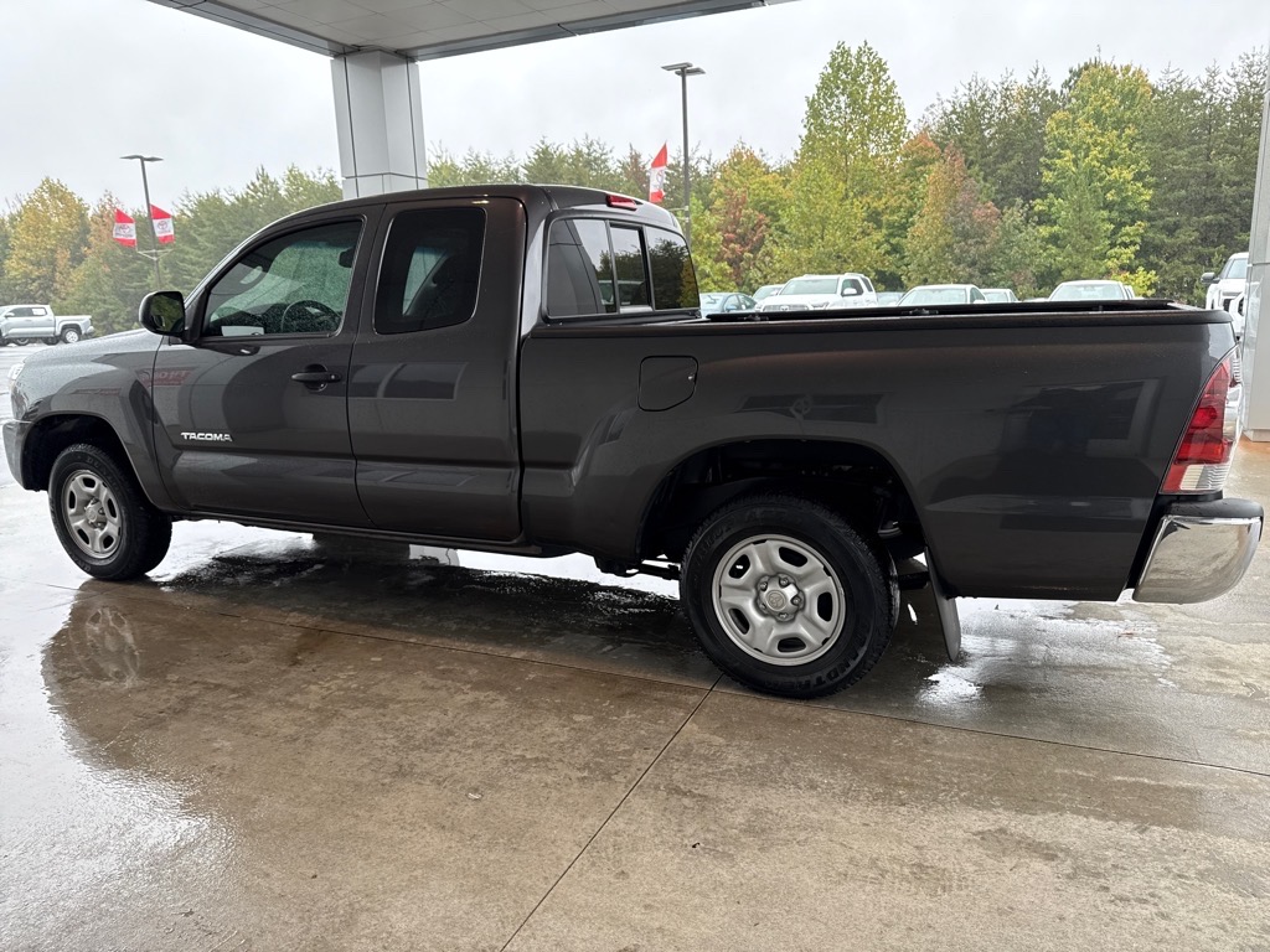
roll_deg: +1.8
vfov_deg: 56.8
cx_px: 635
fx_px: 881
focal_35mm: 24
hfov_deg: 71.6
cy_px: 476
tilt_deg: -12.1
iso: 100
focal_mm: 6.76
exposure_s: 1/339
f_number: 1.78
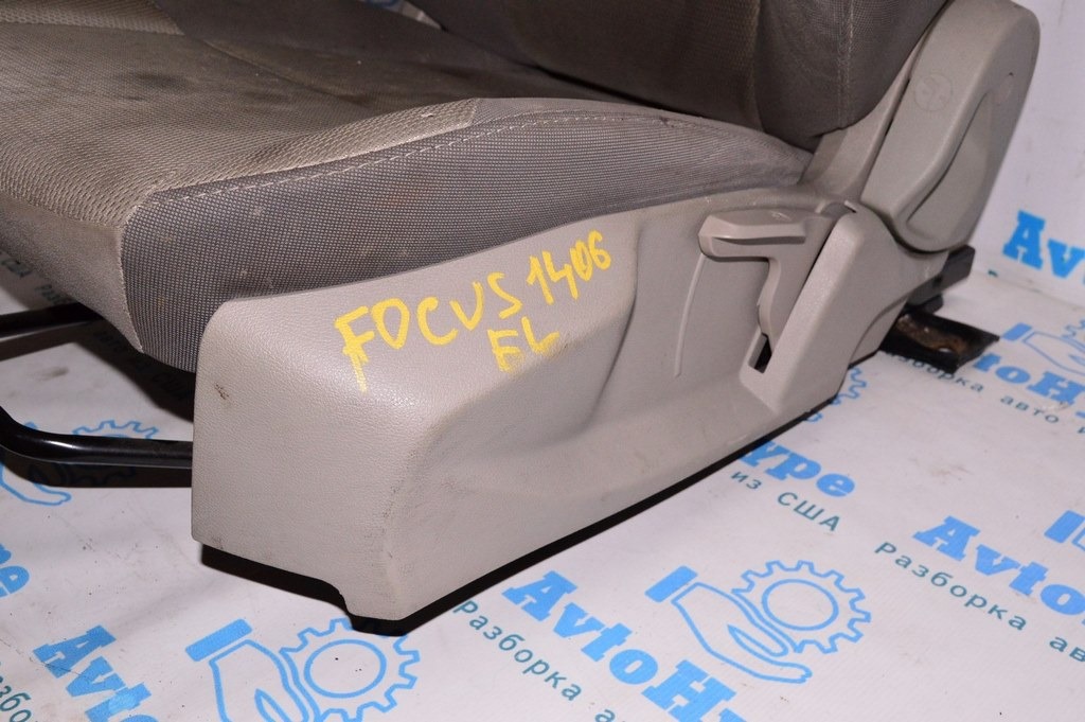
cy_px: 361
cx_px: 542
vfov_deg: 34.2
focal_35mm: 39
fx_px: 1174
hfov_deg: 49.6
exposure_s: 1/200
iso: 1600
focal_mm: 26
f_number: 8
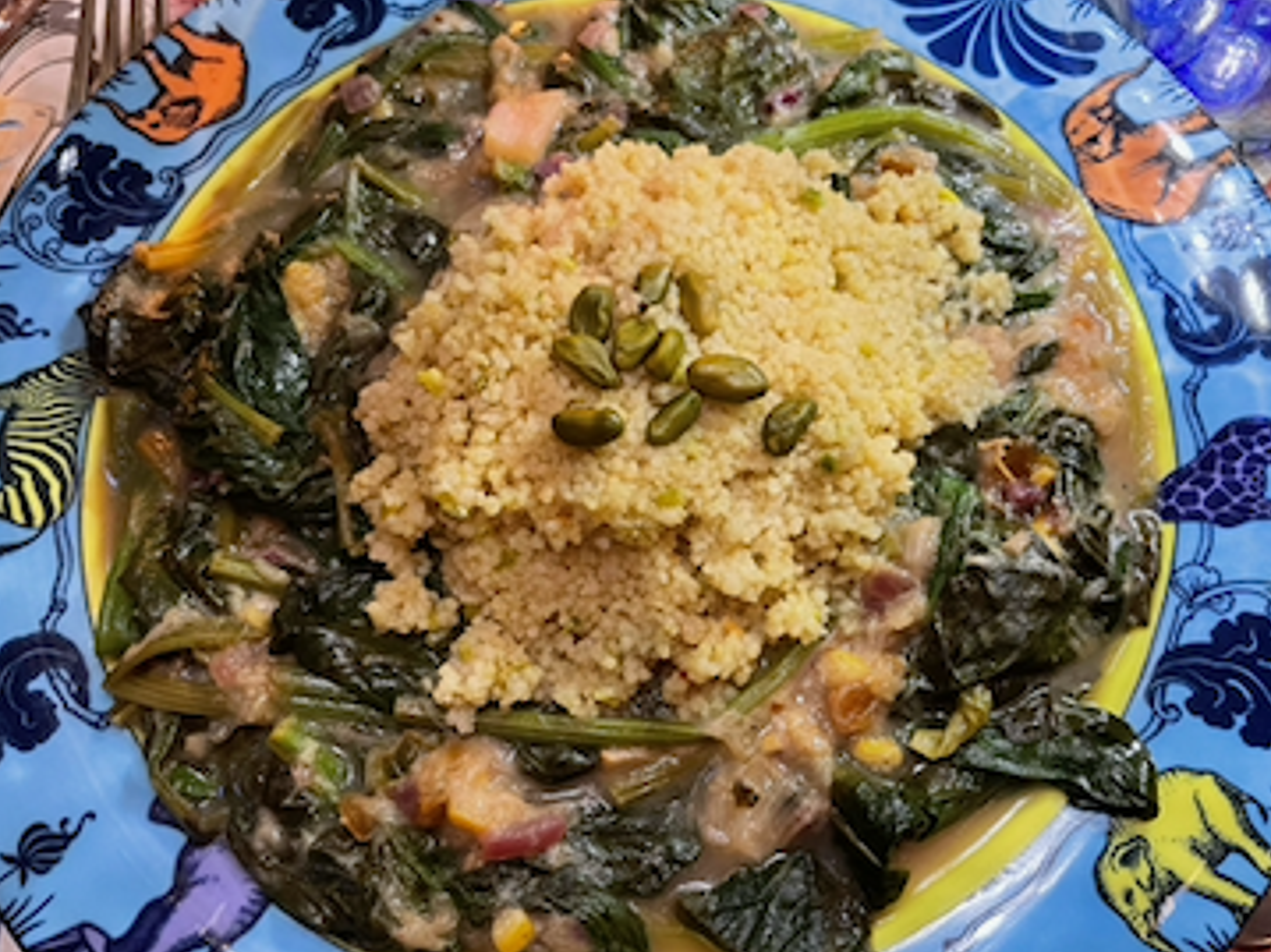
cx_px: 669
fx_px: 1064
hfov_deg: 61.6
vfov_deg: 48.2
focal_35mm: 29
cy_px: 492
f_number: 1.6
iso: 500
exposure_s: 1/40
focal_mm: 4.2
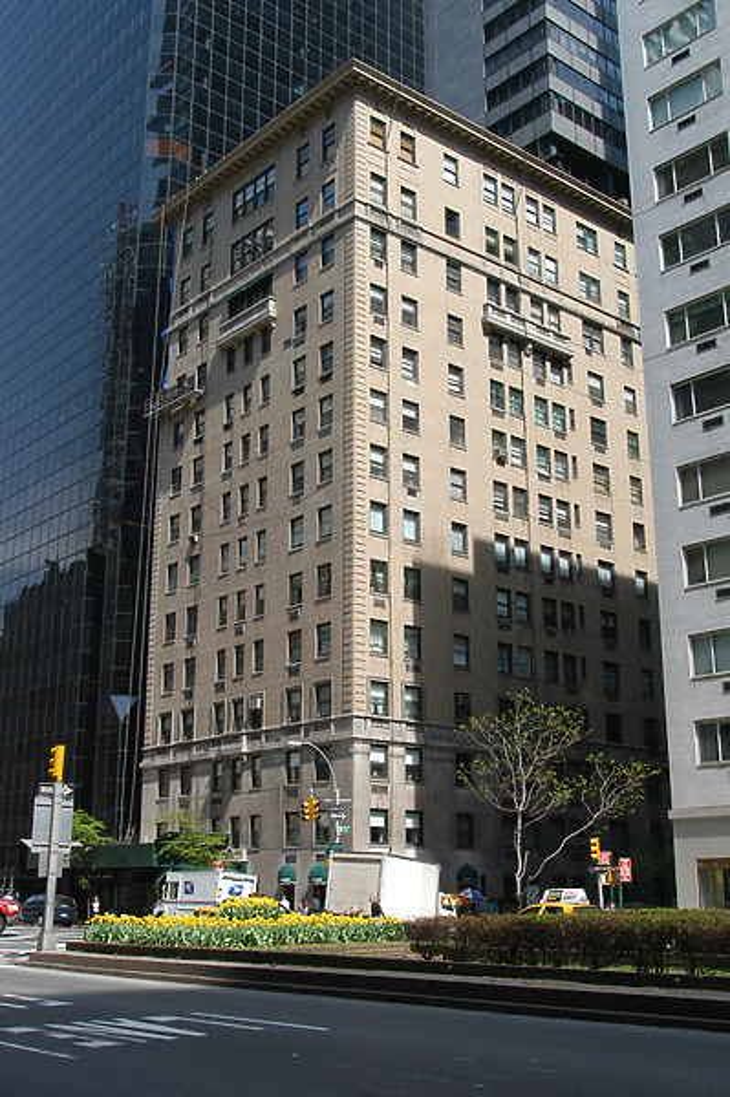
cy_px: 548
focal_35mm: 39
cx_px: 365
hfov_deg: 34.2
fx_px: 1188
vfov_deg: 49.6
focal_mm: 26
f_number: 8
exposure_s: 1/250
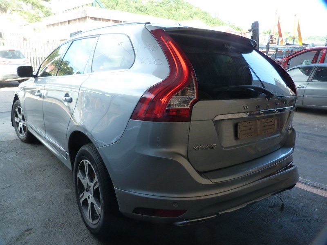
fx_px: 236
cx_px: 164
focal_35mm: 25
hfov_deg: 69.4
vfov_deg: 54.9
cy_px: 122
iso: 125
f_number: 2.8
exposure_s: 1/80
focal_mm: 4.5
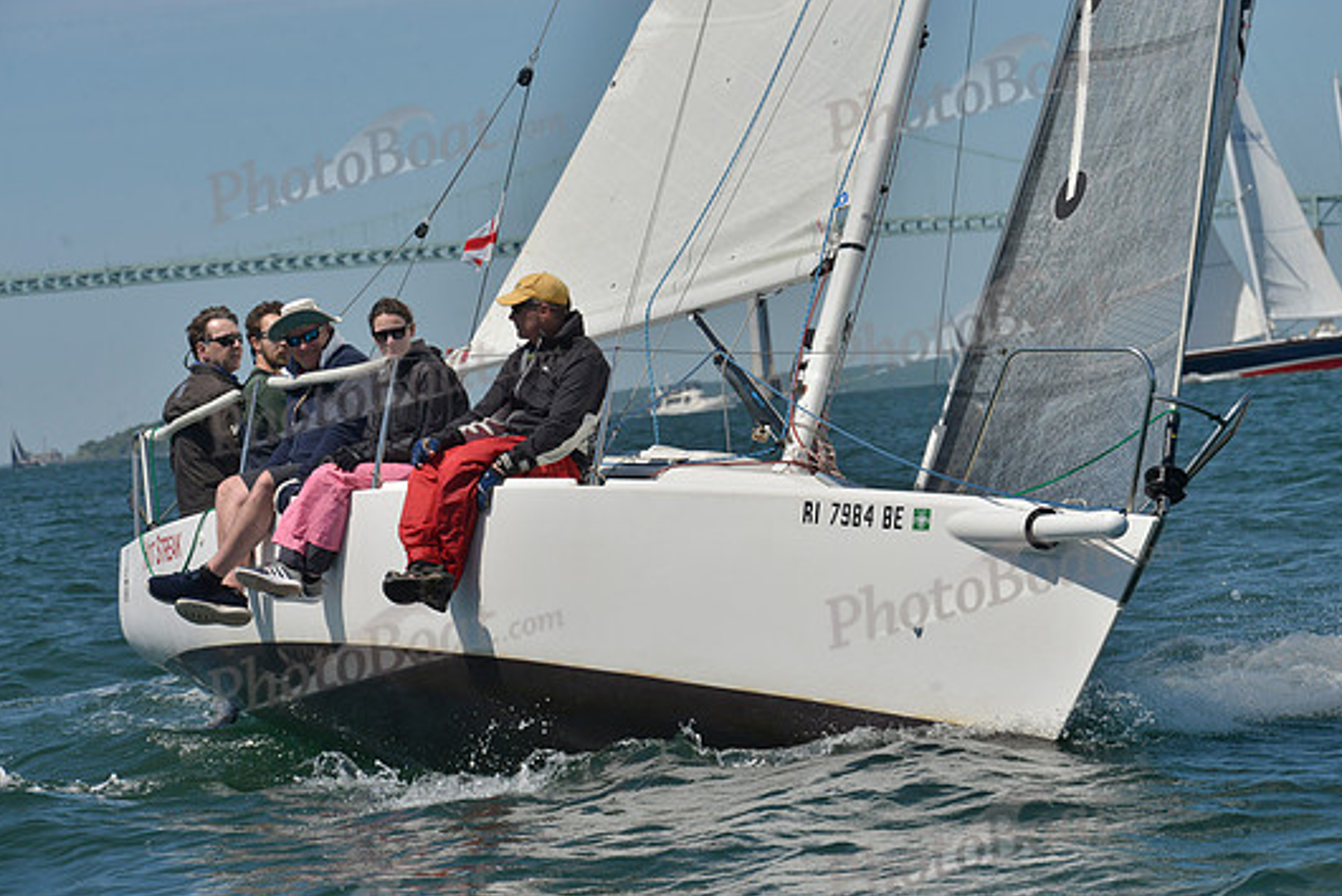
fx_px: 6117
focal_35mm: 164
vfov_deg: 8.4
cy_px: 487
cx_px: 696
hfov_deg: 12.5
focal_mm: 150
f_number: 11
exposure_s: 1/1250
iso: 280
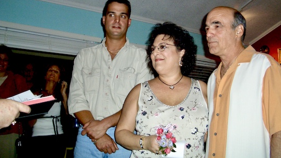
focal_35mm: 42
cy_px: 64
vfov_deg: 28.3
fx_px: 313
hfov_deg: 48.4
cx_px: 148
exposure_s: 1/60
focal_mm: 5.8
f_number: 2.6
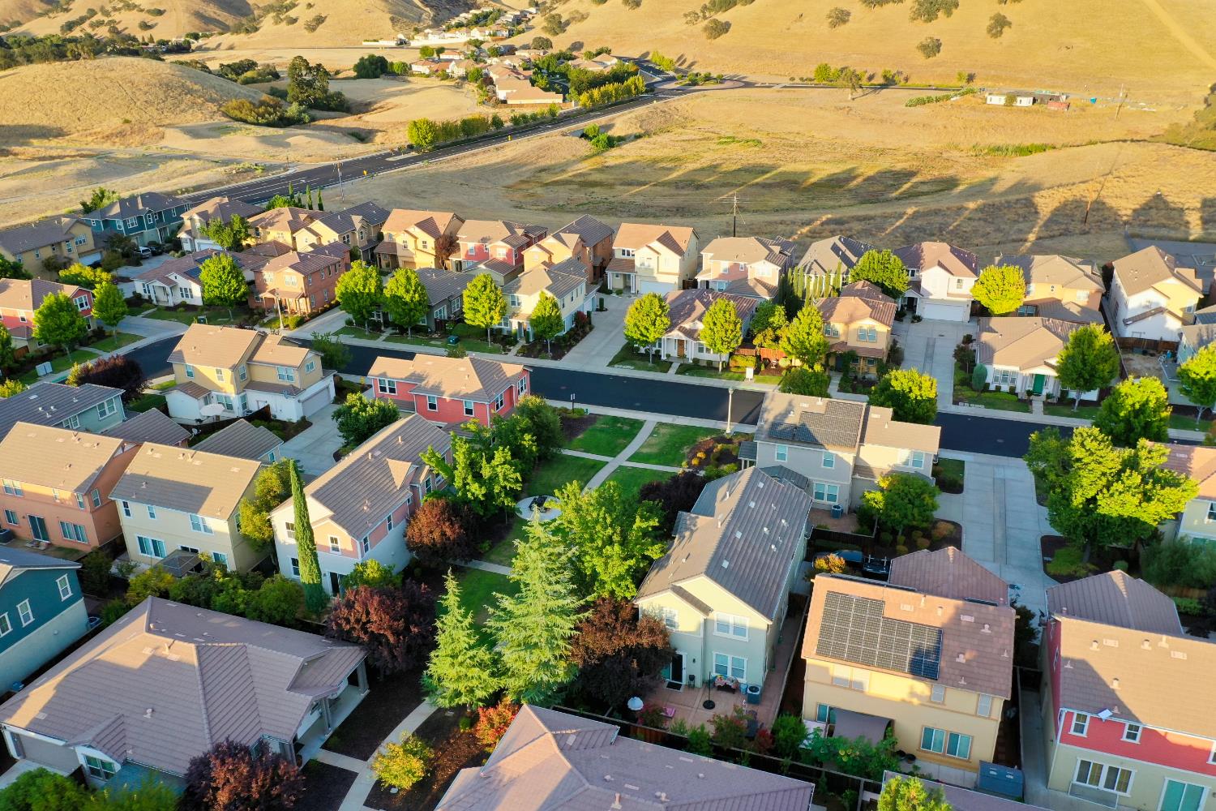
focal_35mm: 28
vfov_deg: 46.4
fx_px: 946
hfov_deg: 65.5
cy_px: 406
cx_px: 608
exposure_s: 1/160
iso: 100
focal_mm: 10.26
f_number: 4.5
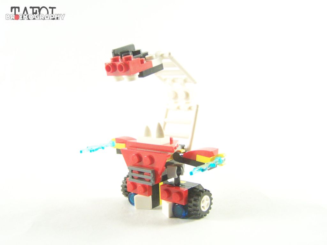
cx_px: 164
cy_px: 122
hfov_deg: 49.0
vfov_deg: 37.7
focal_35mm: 38
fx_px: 359
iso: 400
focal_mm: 6.3
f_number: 3.2
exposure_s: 1/60
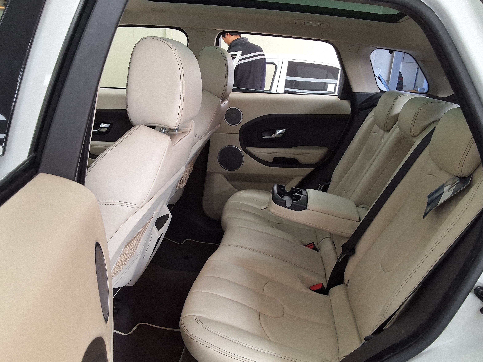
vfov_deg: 48.2
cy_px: 187
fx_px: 405
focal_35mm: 29
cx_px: 248
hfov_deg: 61.6
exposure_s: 1/120
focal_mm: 2.91
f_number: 1.9
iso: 64
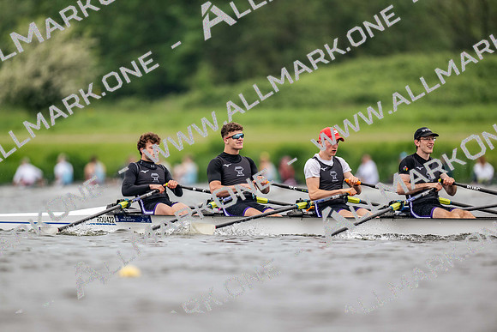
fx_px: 8285
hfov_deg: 3.4
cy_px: 166
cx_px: 248
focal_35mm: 600
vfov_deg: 2.3
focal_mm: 600
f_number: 4
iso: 720
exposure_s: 1/2000
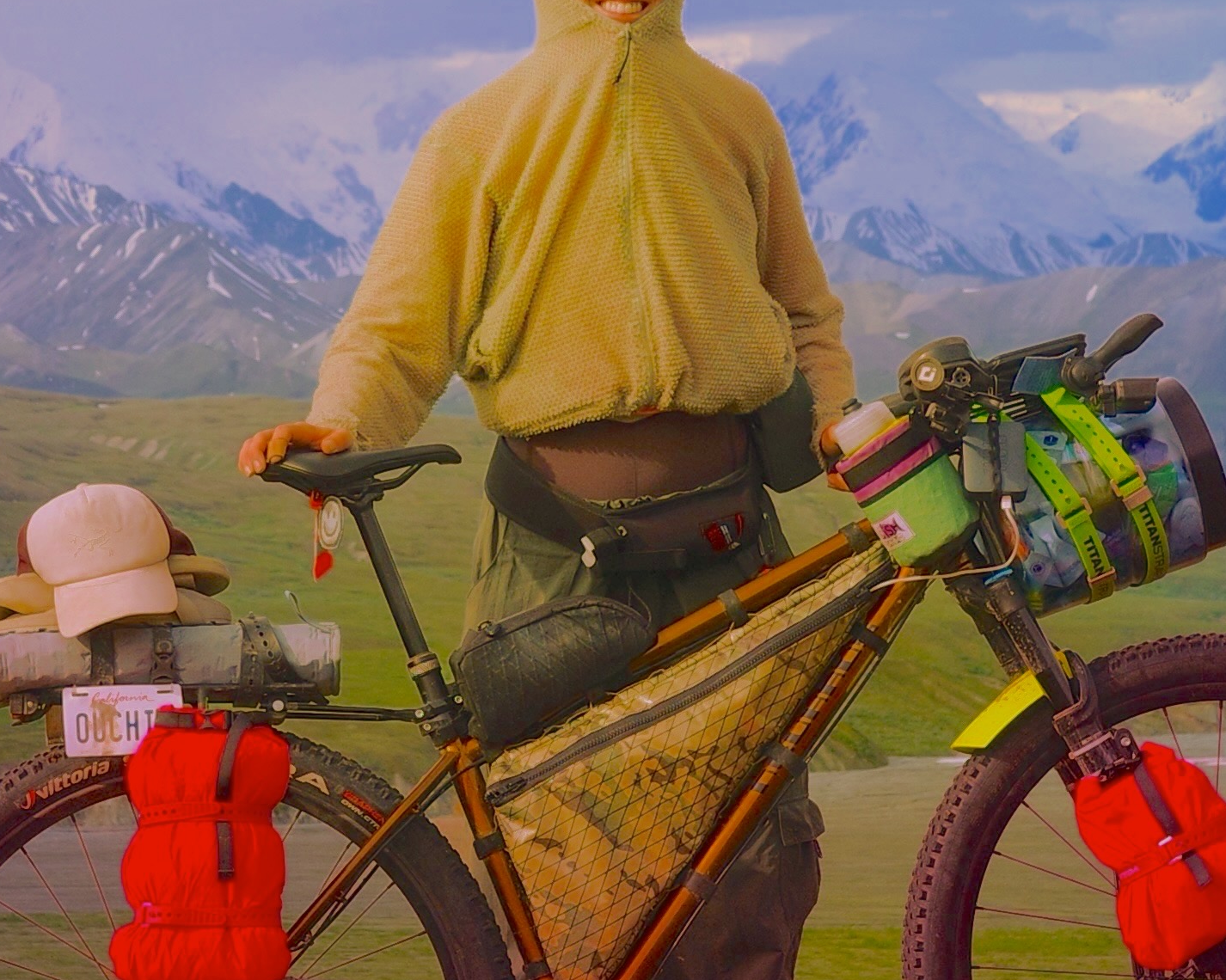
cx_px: 481
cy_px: 185
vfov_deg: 9.7
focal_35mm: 158
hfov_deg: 12.2
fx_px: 5731
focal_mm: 26
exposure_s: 1/640
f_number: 5.6
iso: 200
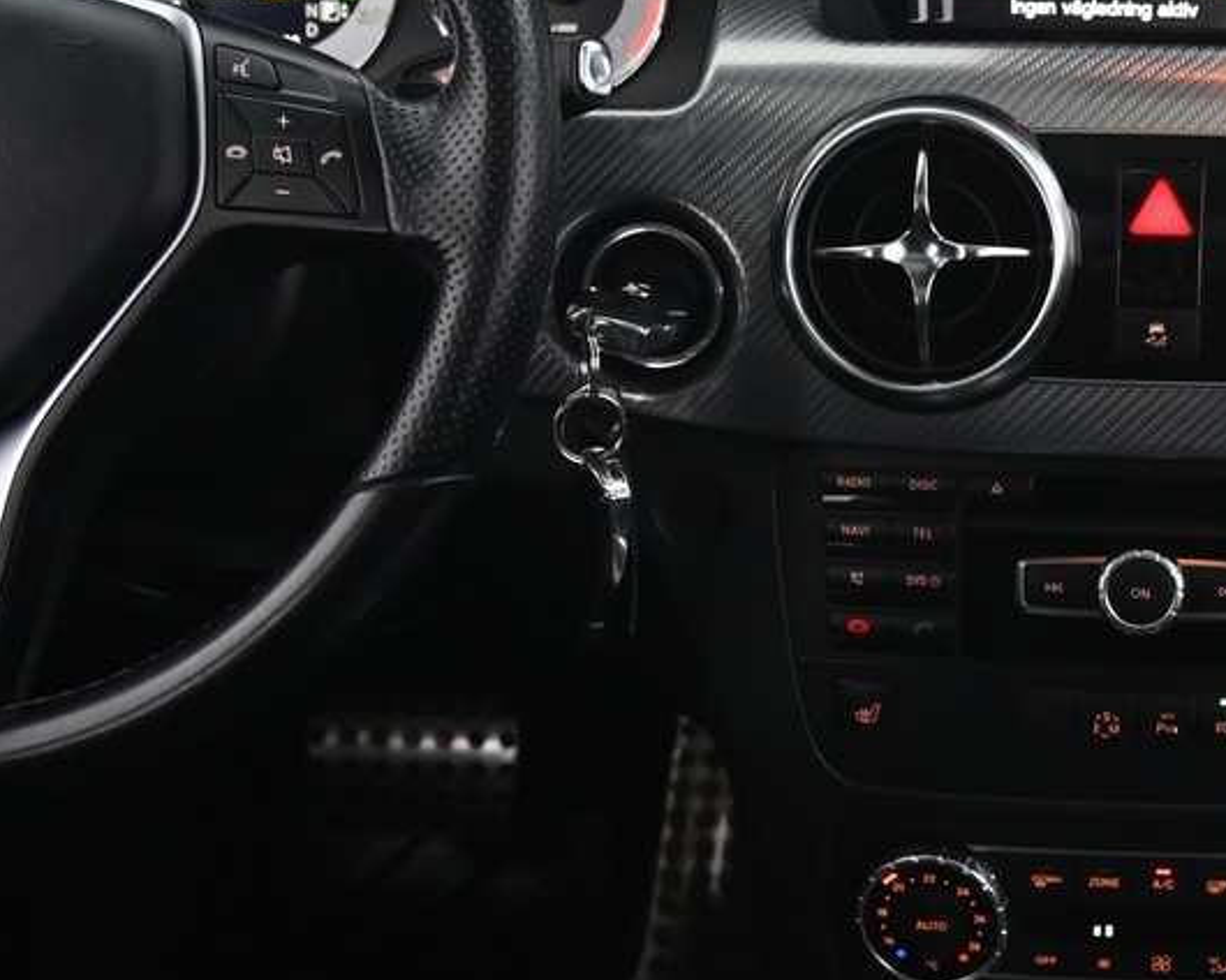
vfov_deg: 22.0
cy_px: 703
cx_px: 1094
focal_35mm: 69
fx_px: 2504
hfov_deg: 26.6
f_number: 4
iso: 2000
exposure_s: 1/15
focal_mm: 24
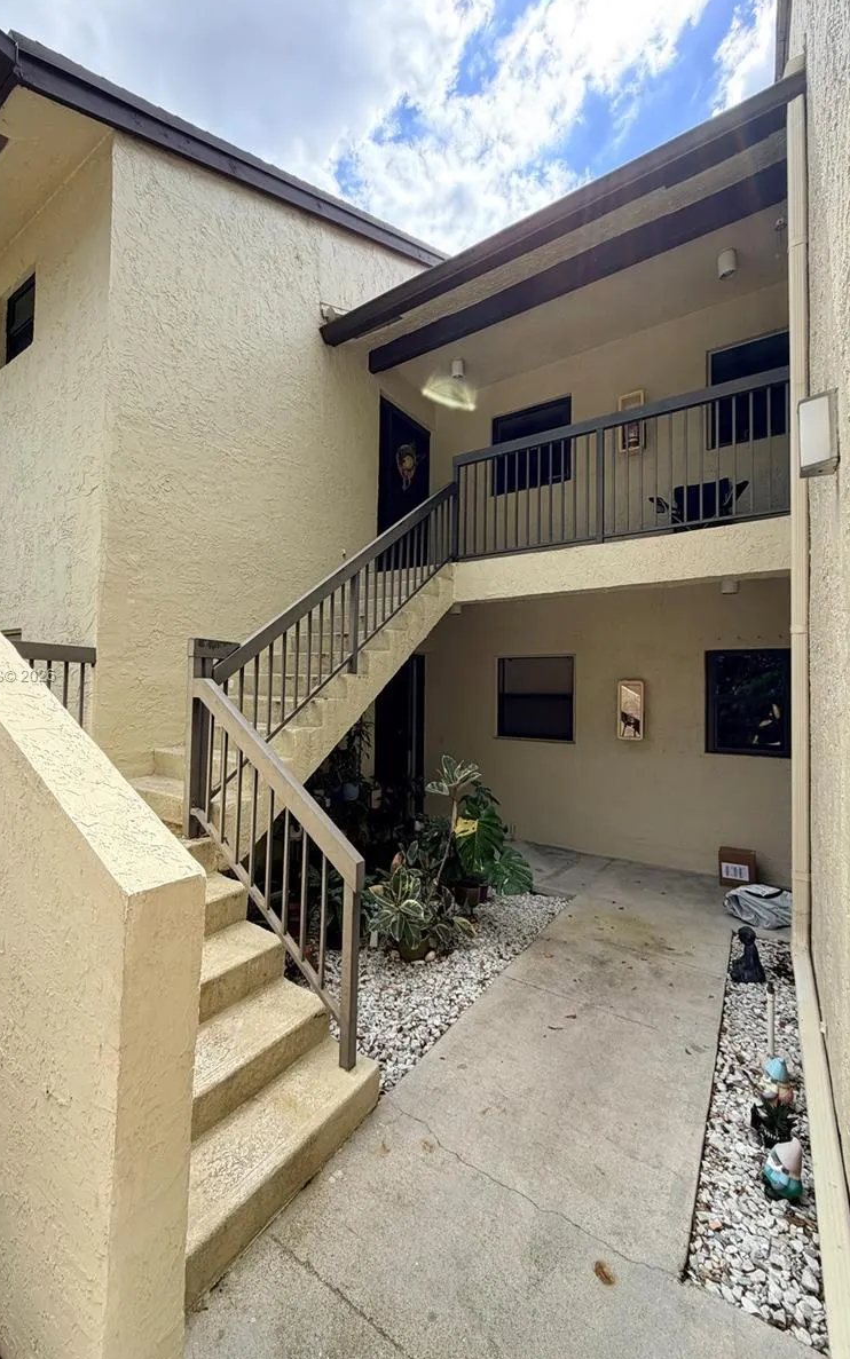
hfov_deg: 74.3
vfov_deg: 101.5
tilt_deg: +3.3
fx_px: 556
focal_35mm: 15
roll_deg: -1.0
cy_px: 677
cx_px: 359
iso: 40
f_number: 2.2
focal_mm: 2.22
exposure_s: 1/596
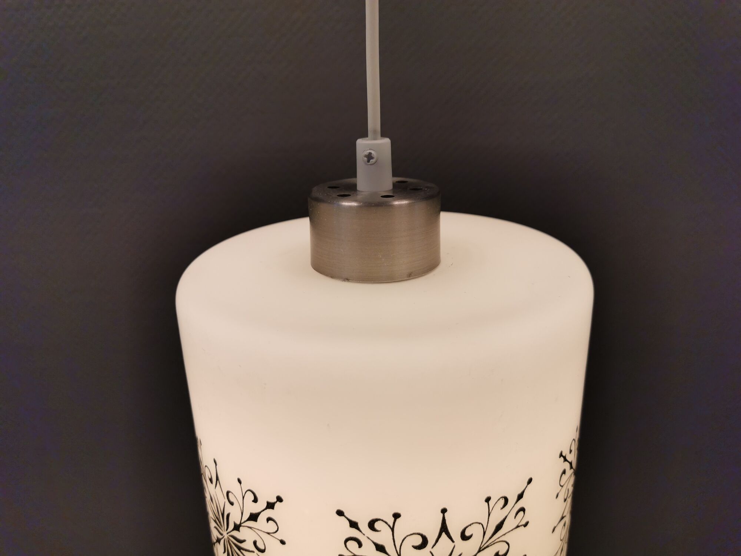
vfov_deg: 51.4
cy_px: 278
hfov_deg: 65.3
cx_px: 370
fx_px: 578
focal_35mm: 27
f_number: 1.6
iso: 50
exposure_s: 1/120
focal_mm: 5.56
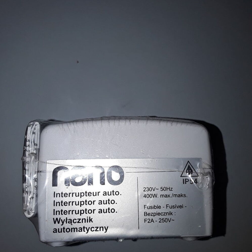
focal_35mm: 32
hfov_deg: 51.1
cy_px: 126
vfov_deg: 51.1
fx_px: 264
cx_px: 126
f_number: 1.9
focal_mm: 2.91
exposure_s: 1/768
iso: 40
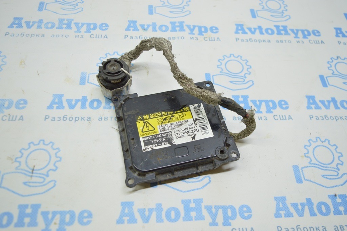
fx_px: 318
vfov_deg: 39.9
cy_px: 116
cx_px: 174
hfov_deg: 57.3
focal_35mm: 33
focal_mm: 22
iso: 400
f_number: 3.8
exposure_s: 1/60
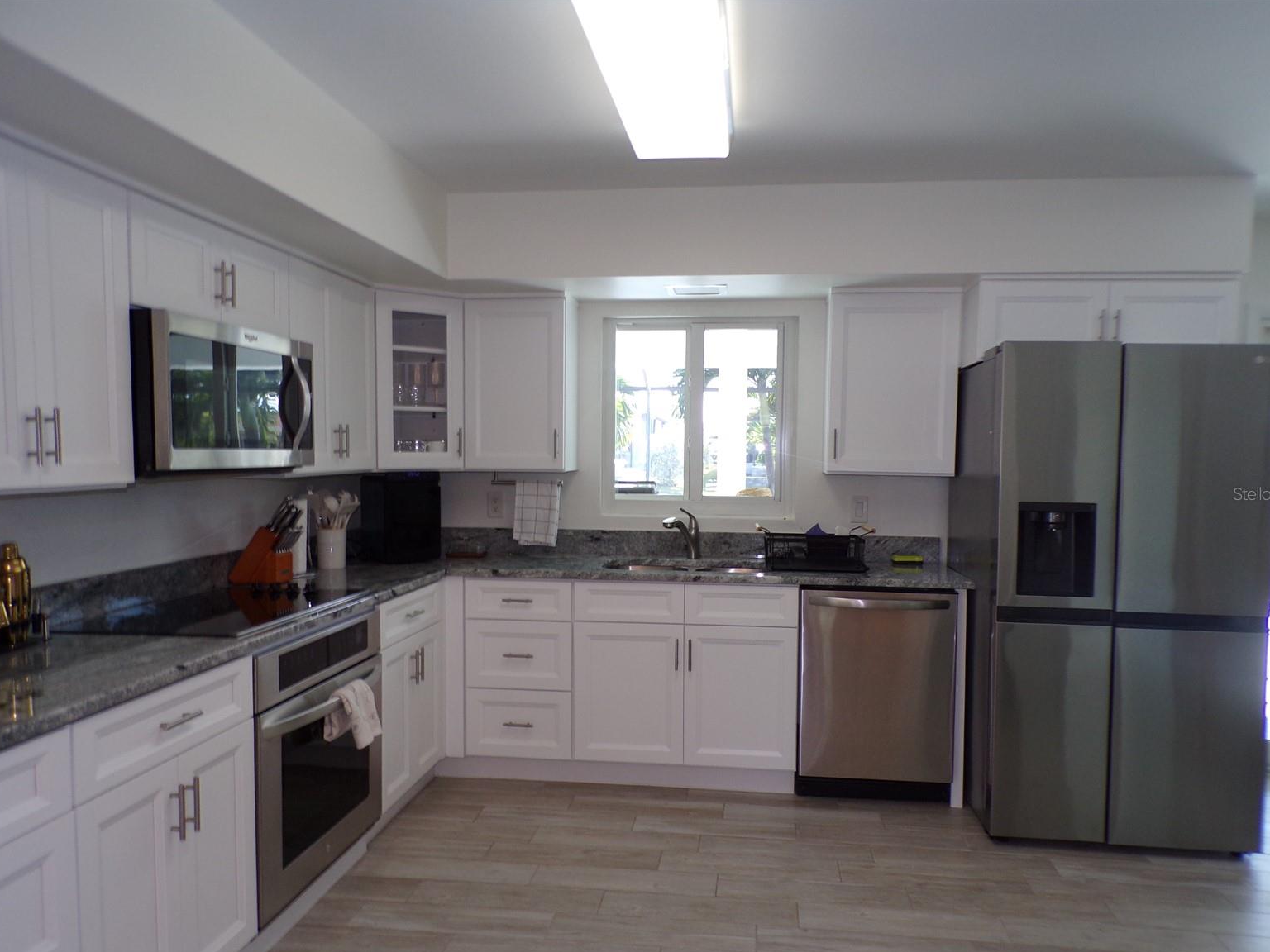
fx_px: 917
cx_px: 650
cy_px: 493
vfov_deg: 54.9
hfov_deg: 69.4
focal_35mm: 25
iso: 114
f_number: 3
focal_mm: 4.3
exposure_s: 1/34
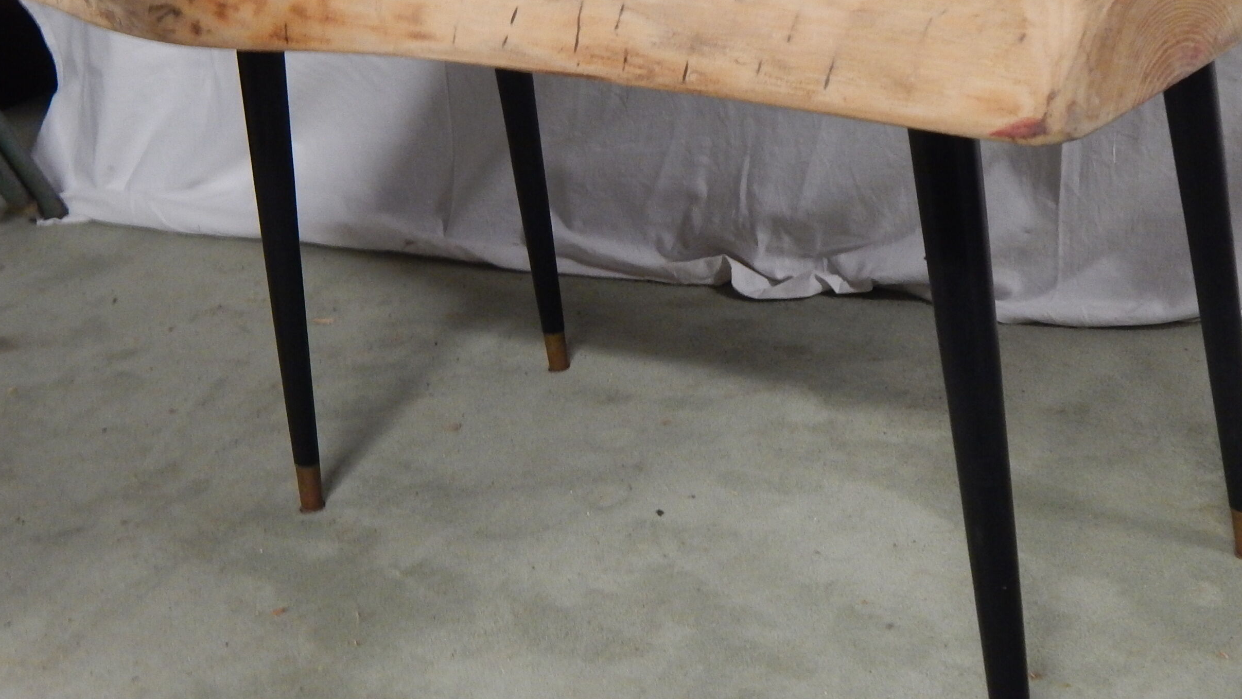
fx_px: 1844
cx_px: 721
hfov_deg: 37.1
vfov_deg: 21.4
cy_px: 306
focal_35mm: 56
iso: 400
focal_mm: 6.8
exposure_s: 1/13
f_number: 3.4
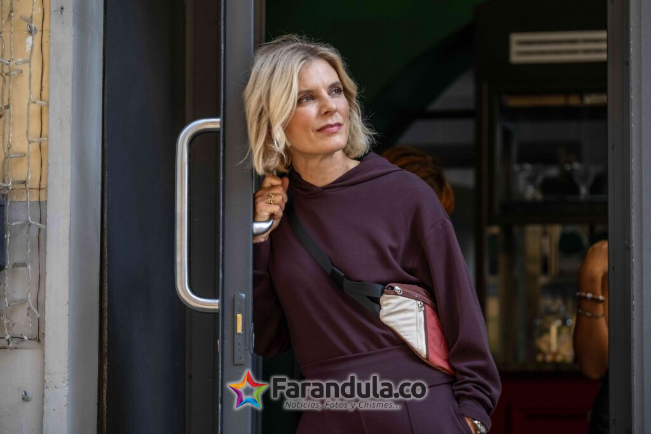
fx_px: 2658
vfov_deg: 9.3
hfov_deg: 14.0
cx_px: 326
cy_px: 217
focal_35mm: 147
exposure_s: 1/640
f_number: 3.2
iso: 800
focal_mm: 98.2
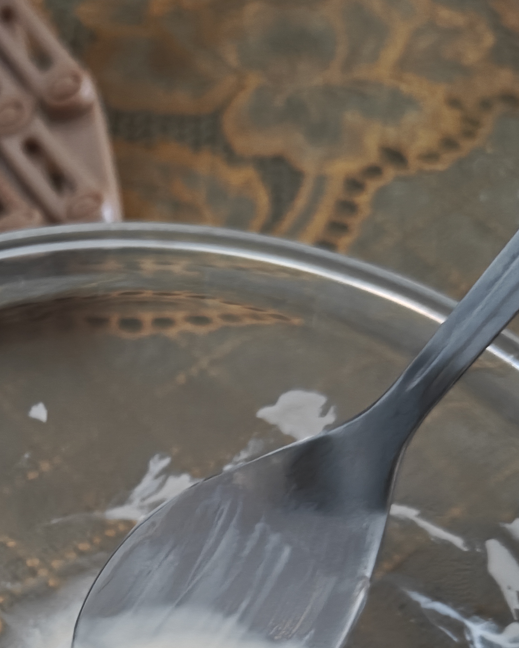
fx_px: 1114
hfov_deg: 25.4
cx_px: 48
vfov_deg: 30.1
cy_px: 658
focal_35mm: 58
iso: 1250
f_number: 1.8
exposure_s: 1/33
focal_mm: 5.59
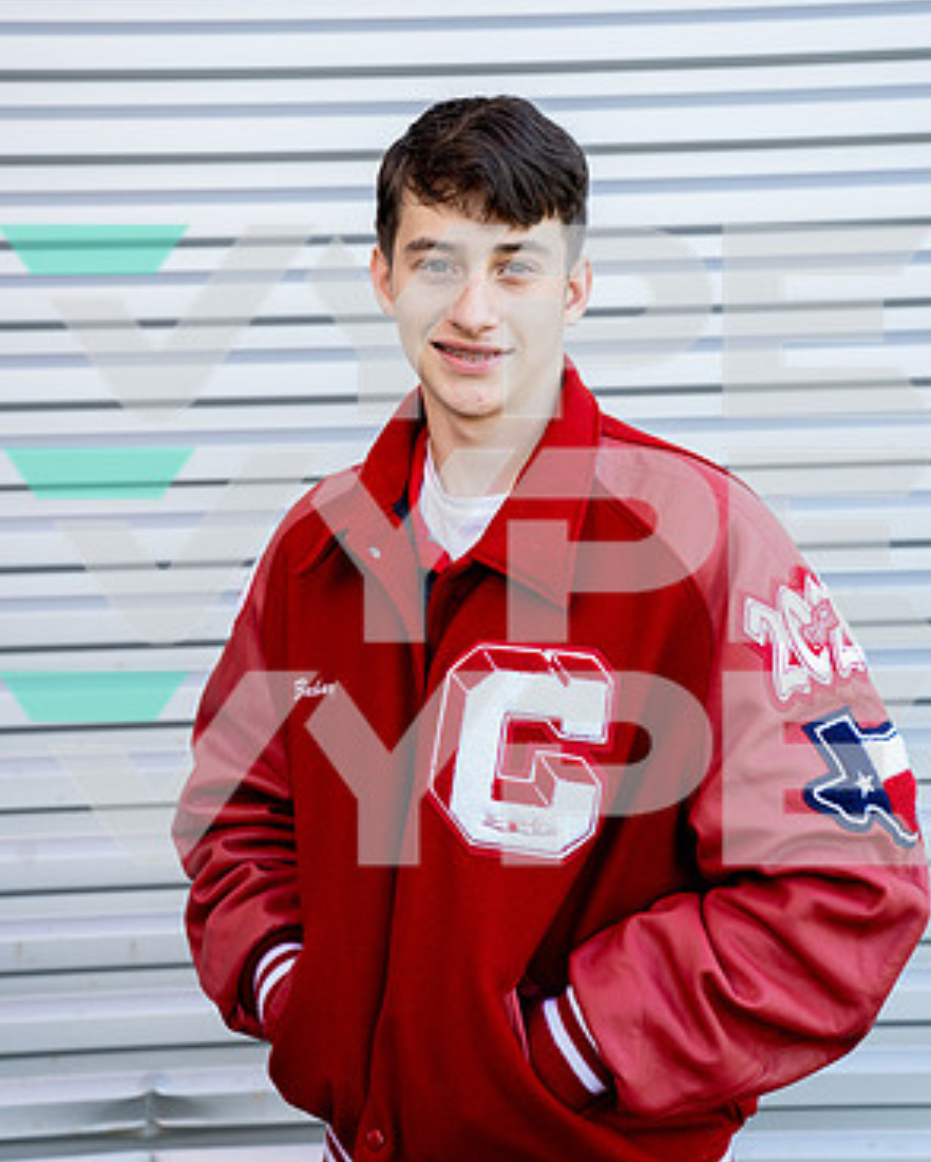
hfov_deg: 25.0
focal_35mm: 61
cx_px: 472
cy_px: 548
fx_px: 2099
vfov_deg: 30.9
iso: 250
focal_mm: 53
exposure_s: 1/125
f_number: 4
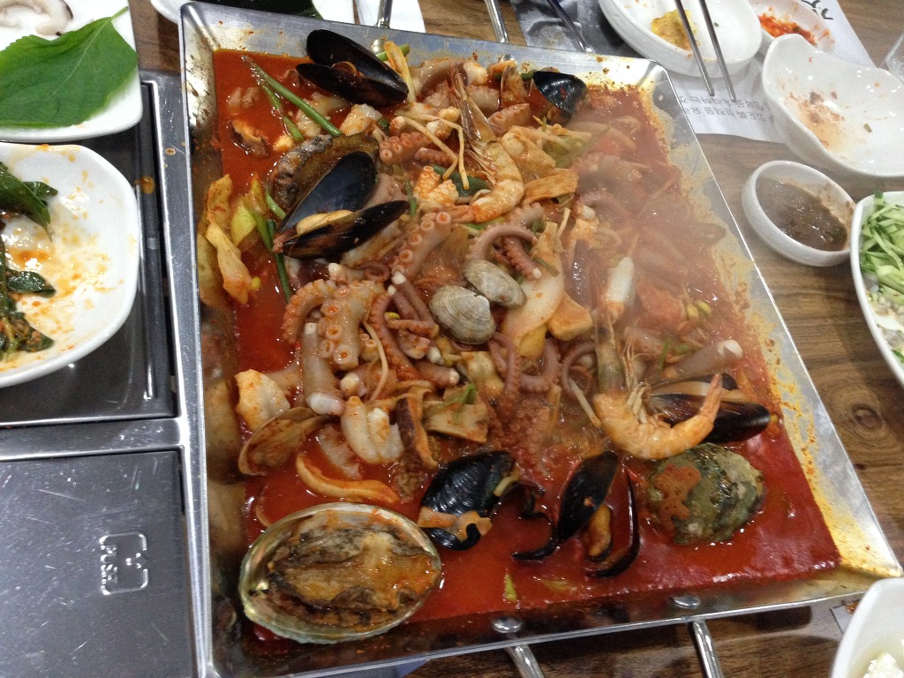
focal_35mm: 33
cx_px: 452
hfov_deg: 55.4
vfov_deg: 42.9
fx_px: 862
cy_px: 339
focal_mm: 4.12
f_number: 2.4
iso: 400
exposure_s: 1/20
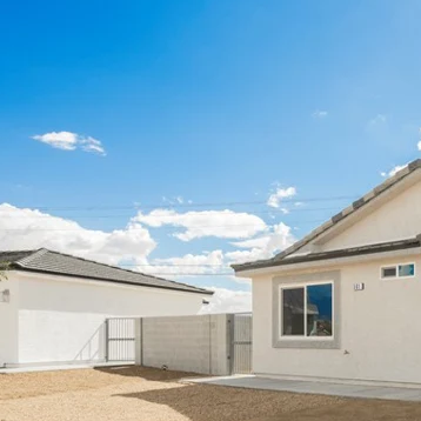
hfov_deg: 39.1
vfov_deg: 46.0
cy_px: 336
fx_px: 468
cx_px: 470
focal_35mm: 34
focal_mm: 14
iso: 100
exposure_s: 1/200
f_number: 8
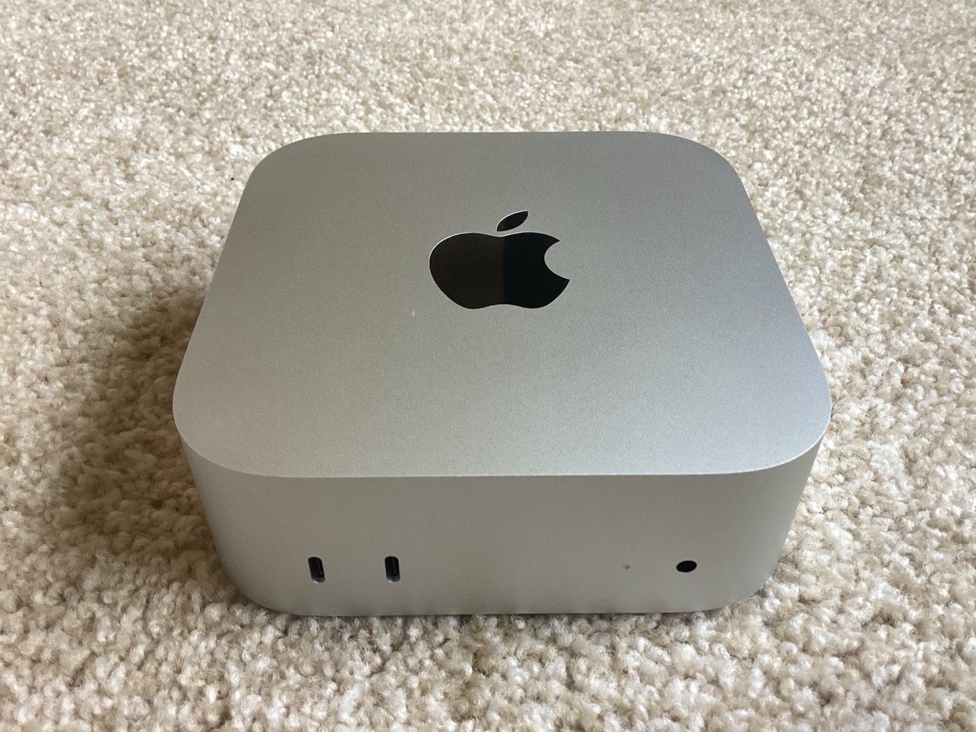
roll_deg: -3.4
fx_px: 874
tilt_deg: -41.5
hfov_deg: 58.4
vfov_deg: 45.4
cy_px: 366
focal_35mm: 31
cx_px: 488
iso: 80
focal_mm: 3.3
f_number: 2.4
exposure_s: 1/60
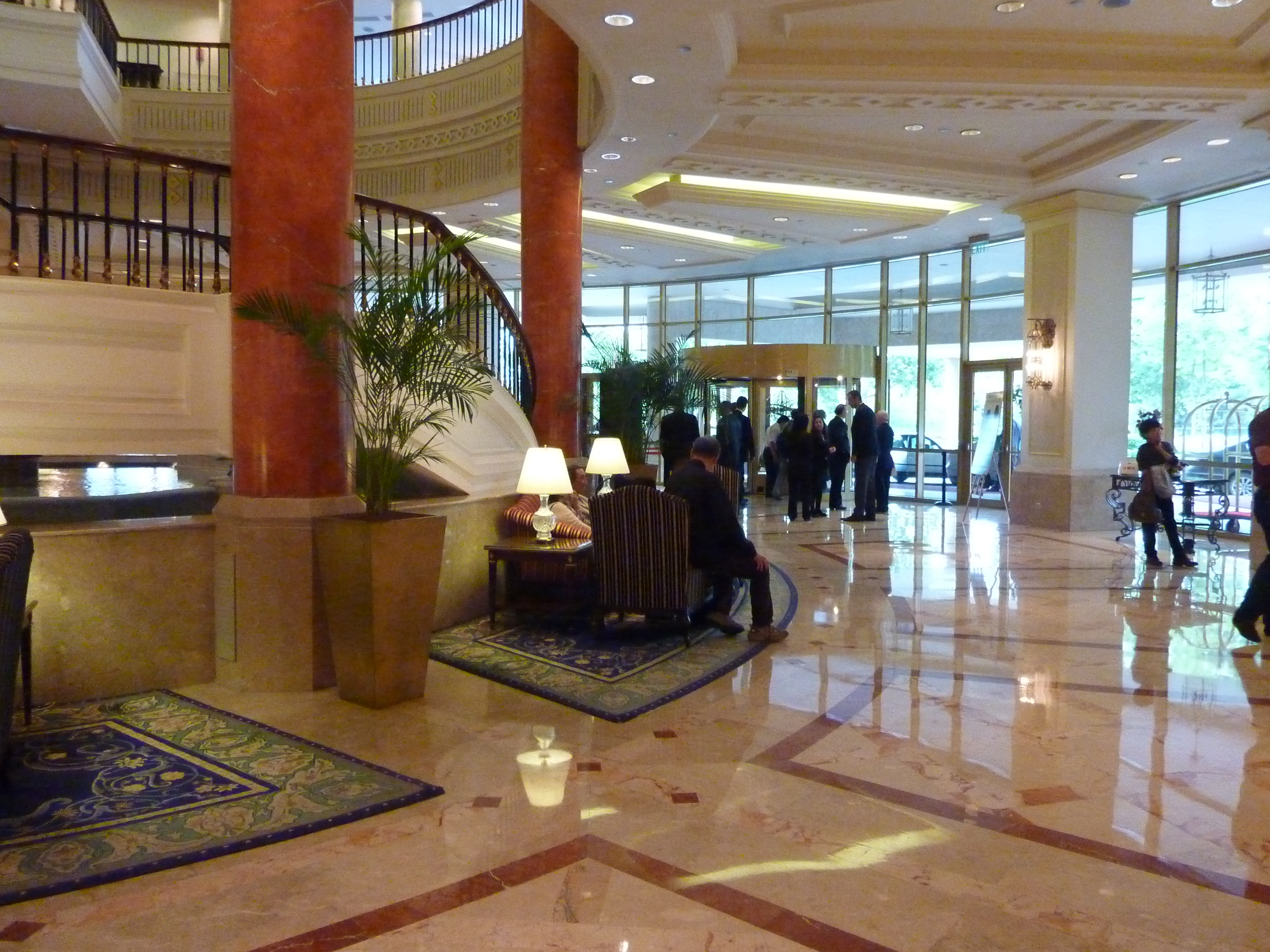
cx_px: 635
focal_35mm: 25
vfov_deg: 54.9
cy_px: 476
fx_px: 917
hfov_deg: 69.4
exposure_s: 1/50
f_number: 3.3
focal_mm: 4.1
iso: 800
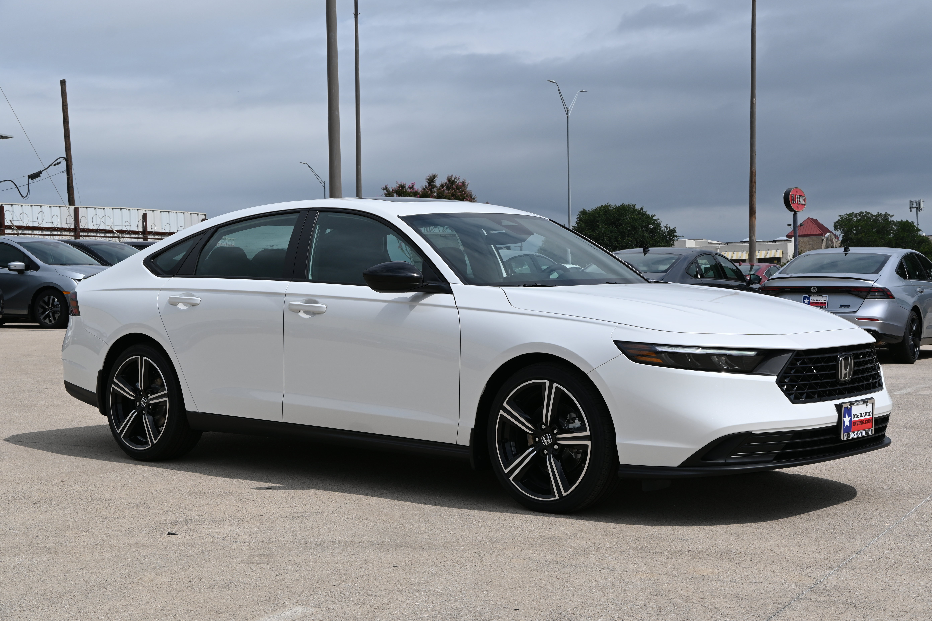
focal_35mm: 54
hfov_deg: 36.9
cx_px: 466
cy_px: 310
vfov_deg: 25.1
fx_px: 1398
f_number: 9
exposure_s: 1/640
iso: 100
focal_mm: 36
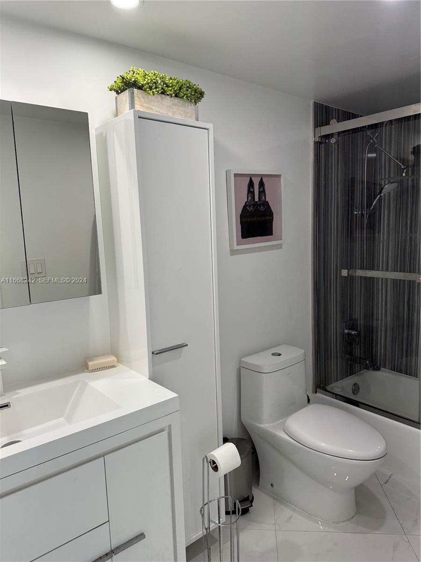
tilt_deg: -8.0
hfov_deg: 56.8
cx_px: 210
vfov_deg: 71.6
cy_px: 281
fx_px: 389
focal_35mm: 24
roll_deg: +2.7
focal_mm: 6.76
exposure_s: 1/120
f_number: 1.78
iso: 80
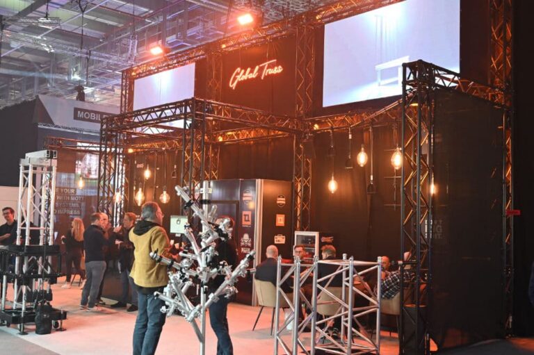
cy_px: 178
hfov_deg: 49.6
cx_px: 267
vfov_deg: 34.2
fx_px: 578
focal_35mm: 39
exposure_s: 1/100
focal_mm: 39
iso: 3200
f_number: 4
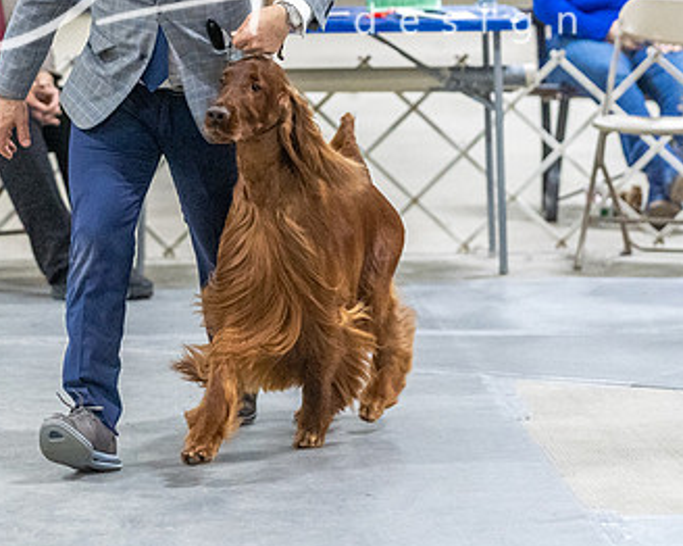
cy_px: 96
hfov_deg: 8.2
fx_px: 4768
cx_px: 276
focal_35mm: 236
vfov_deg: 6.5
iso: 6400
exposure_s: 1/320
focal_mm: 122
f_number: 3.2
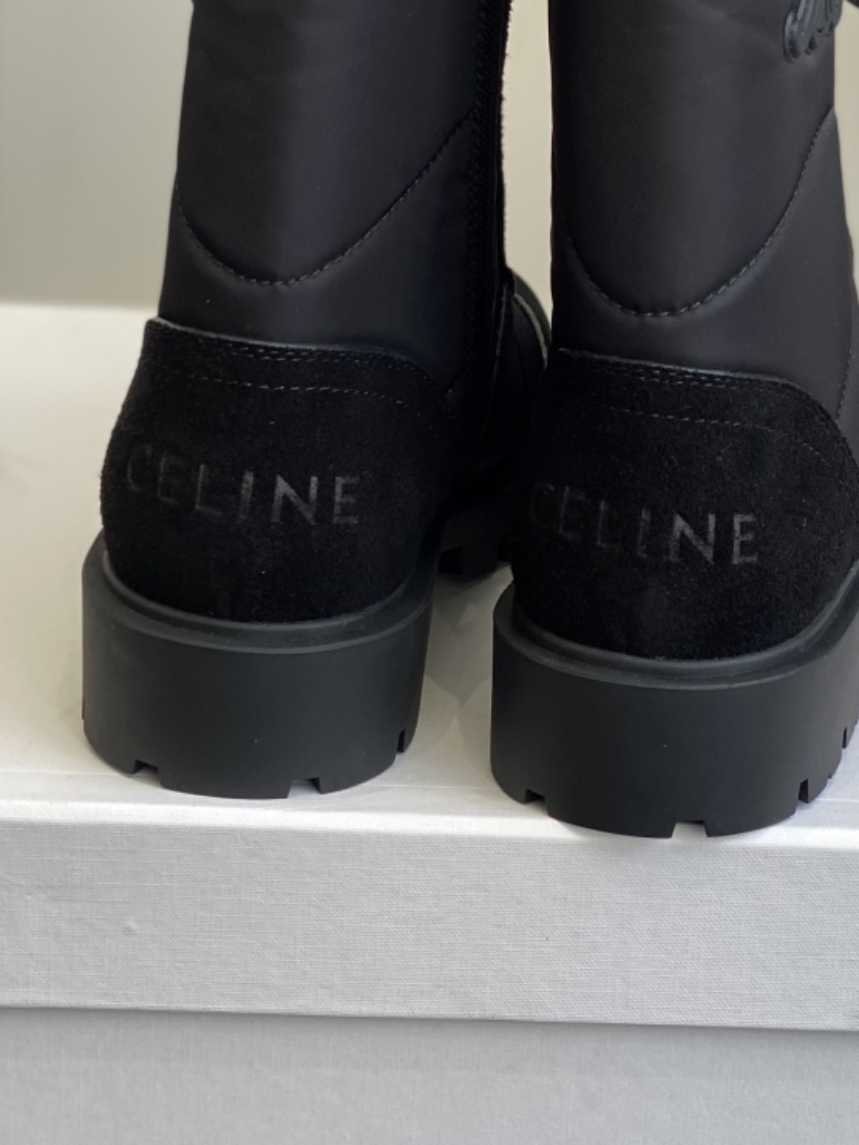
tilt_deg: -19.1
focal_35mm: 101
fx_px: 3341
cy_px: 343
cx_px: 518
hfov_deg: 14.6
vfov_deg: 19.4
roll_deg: -3.7
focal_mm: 6
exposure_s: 1/122
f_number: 2
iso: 32
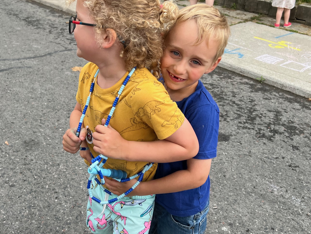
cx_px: 105
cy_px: 99
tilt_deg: -22.9
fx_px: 368
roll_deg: -3.9
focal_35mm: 41
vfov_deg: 35.1
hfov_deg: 45.1
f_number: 1.5
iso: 50
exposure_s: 1/497
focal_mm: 5.7
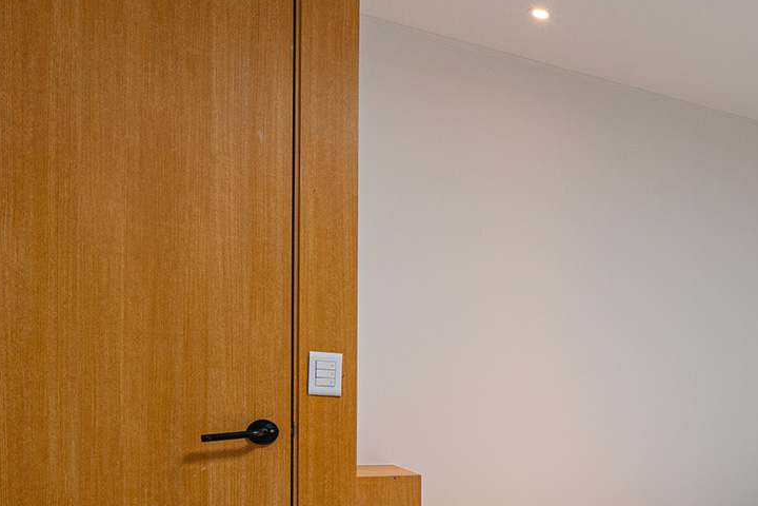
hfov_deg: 38.8
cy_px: 407
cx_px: 899
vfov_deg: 34.8
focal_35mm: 37
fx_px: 779
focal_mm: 13
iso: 200
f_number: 11
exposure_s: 1/6
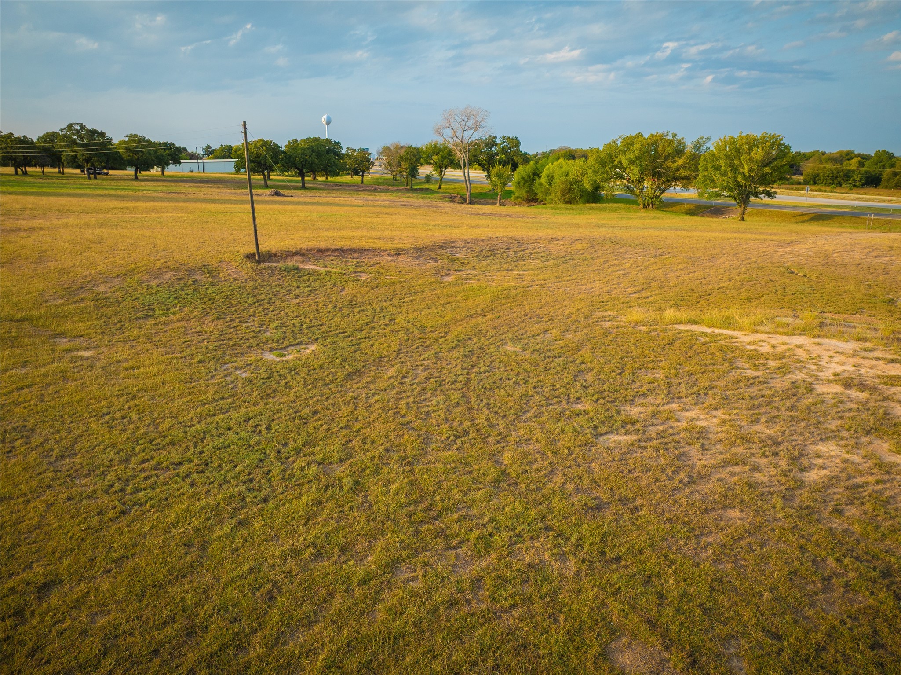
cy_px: 338
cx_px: 450
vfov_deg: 56.8
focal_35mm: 24
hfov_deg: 71.6
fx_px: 624
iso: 100
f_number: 2.8
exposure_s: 1/160
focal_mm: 12.29
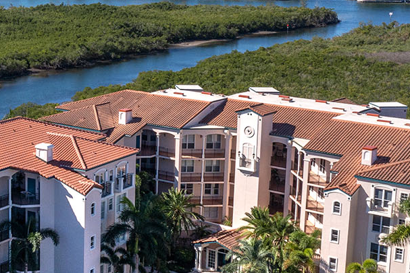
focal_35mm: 83
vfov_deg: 16.5
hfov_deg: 23.7
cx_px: 30
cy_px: 157
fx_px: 945
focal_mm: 10.26
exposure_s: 1/800
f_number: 7.1
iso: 100
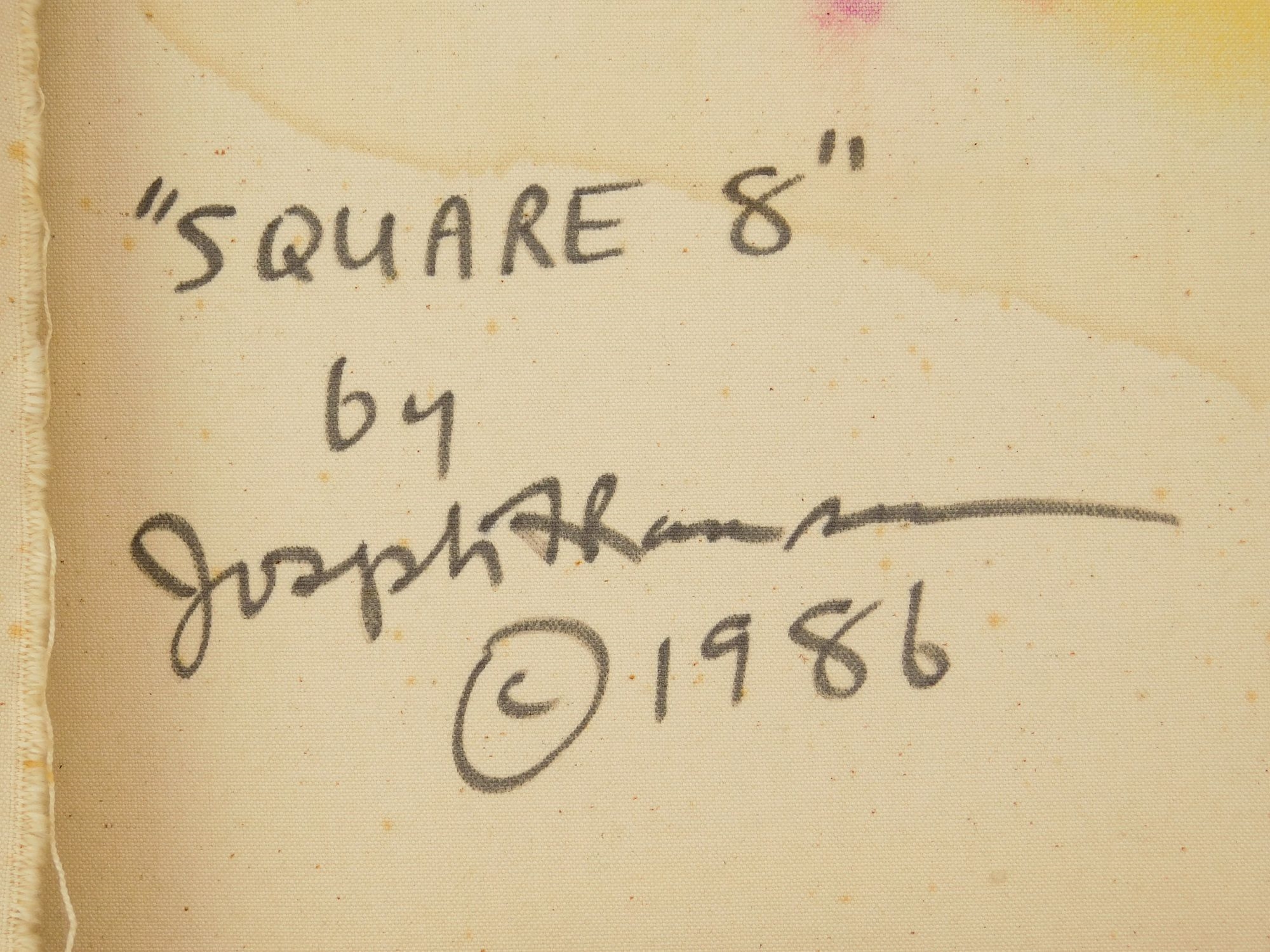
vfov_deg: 22.3
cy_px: 476
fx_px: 2421
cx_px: 635
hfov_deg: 29.4
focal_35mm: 66
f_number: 4.2
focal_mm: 11.7
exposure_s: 1/80
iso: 125
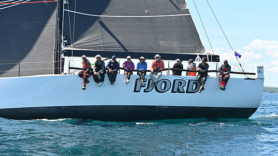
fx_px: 545
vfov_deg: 16.3
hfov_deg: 28.6
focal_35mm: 74
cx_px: 140
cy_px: 65
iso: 320
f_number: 5.6
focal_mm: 70
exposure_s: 1/1000
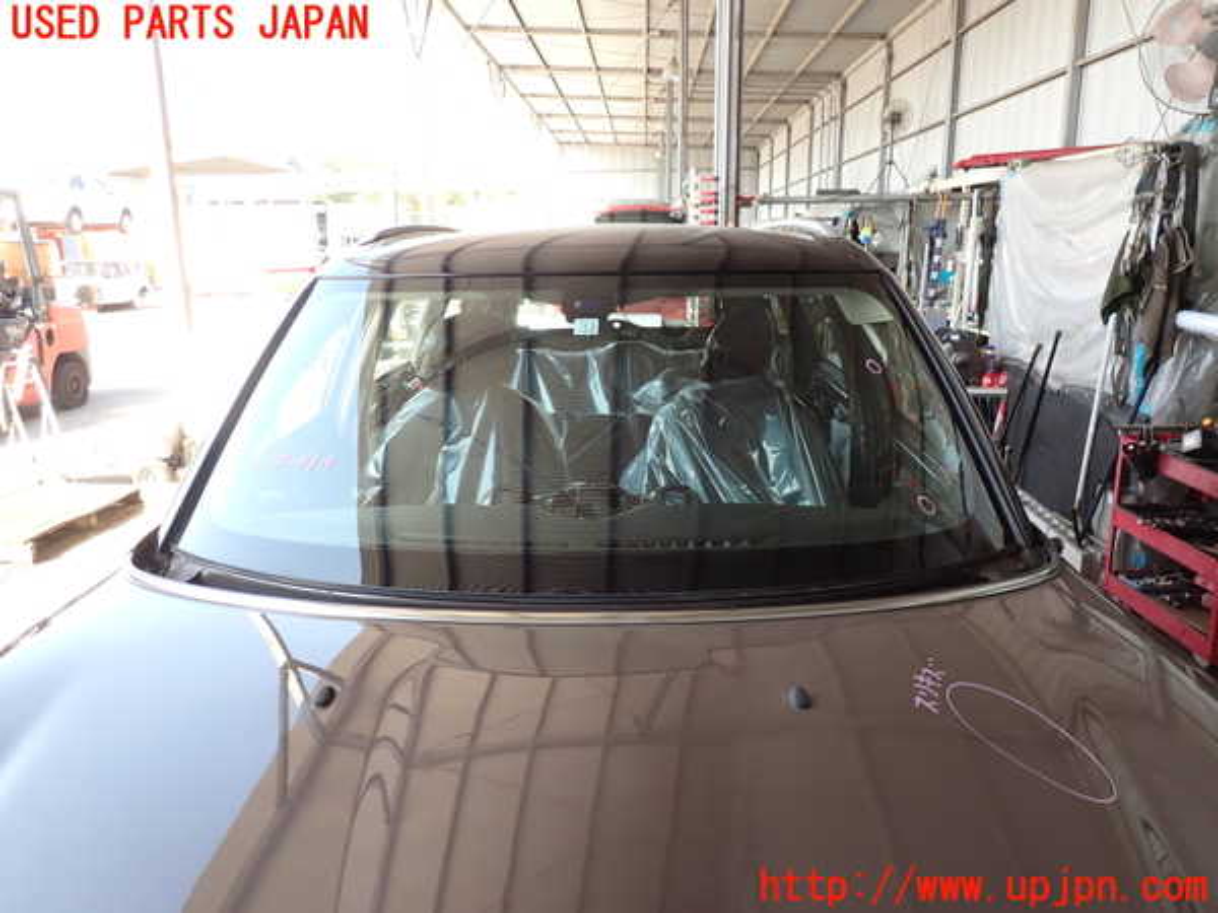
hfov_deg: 69.4
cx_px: 609
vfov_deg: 54.9
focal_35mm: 25
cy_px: 456
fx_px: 880
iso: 100
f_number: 2.8
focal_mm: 4.5
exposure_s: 1/80
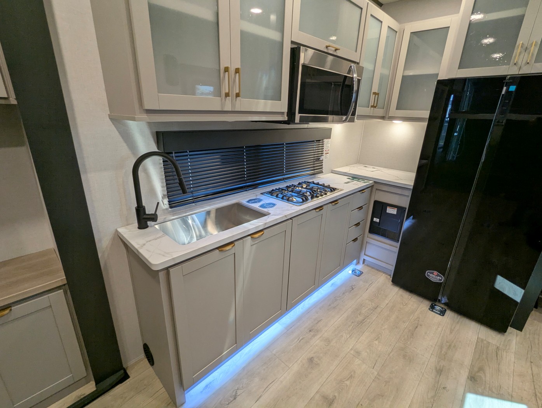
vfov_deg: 78.2
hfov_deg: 94.4
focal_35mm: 16
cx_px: 271
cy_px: 204
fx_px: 251
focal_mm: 2.35
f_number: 2.2
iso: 82
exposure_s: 1/65.1
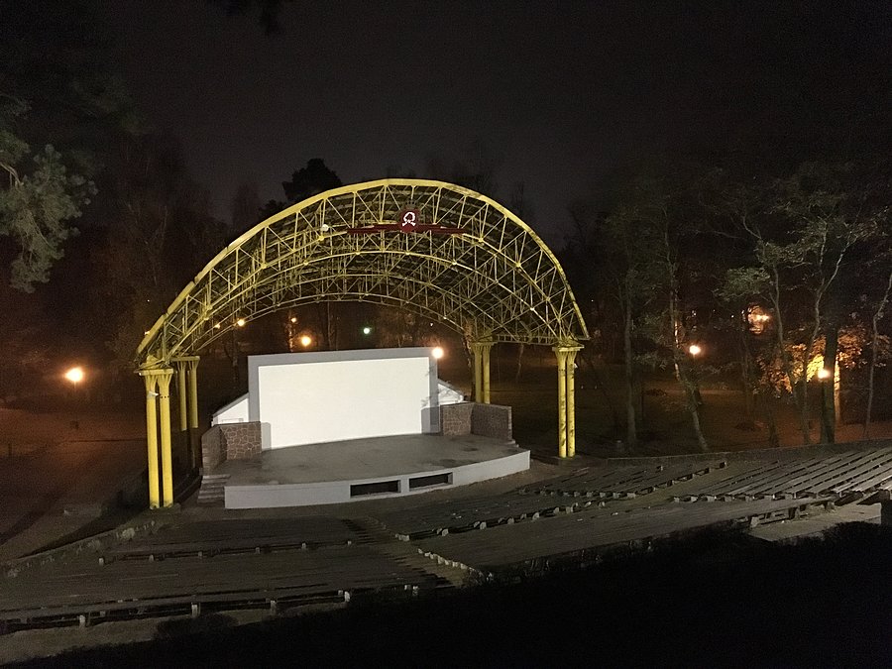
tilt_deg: -3.3
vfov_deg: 48.2
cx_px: 446
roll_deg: +1.0
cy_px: 334
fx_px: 747
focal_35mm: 29
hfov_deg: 61.7
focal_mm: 4.15
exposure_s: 1/17
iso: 2000
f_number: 2.2
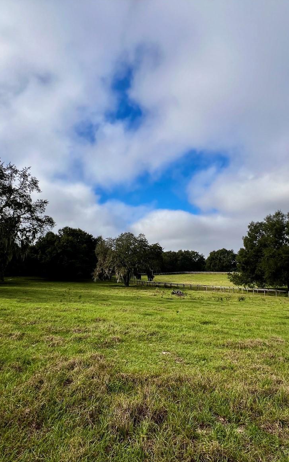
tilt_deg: +7.7
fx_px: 239
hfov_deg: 62.2
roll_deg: +0.7
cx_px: 137
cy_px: 237
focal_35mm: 19
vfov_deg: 88.0
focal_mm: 1.57
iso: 32
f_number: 1.8
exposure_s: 1/2053
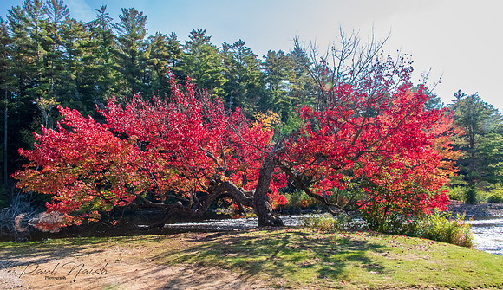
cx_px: 252
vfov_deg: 40.6
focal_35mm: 29
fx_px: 391
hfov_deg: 65.5
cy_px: 167
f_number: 20
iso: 2200
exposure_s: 1/80
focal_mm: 28
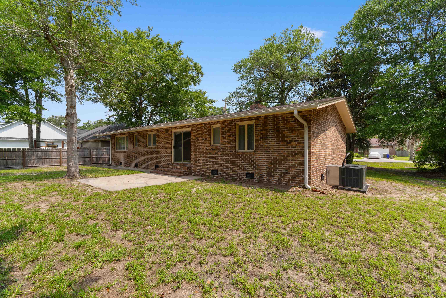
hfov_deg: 100.4
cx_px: 223
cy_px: 149
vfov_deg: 77.3
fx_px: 186
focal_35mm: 15
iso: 100
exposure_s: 1/160
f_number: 6.3
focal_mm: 10
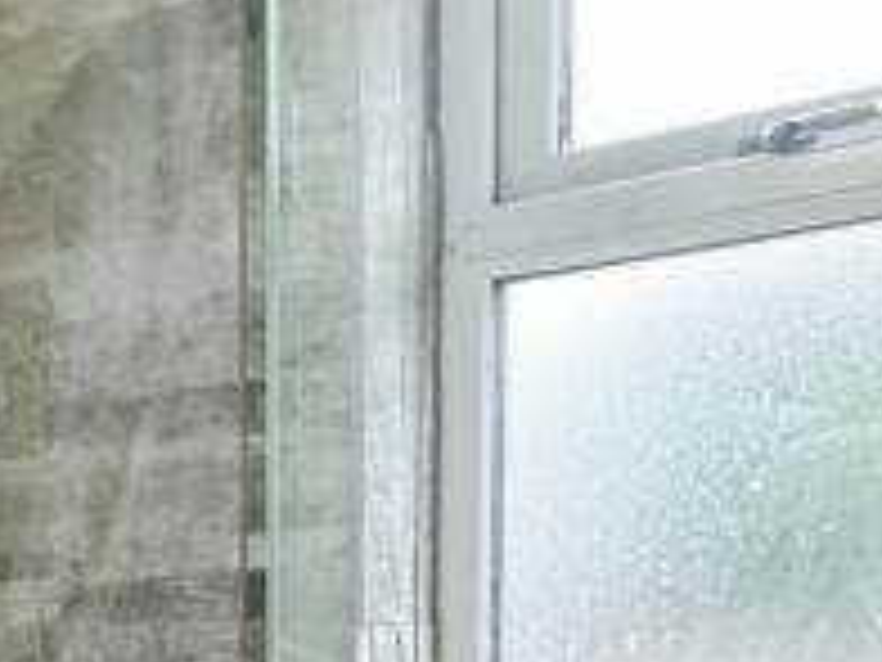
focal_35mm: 73
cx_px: -414
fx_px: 1860
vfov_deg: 16.8
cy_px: 1184
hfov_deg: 22.3
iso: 200
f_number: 2.2
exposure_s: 1/100
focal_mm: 2.22
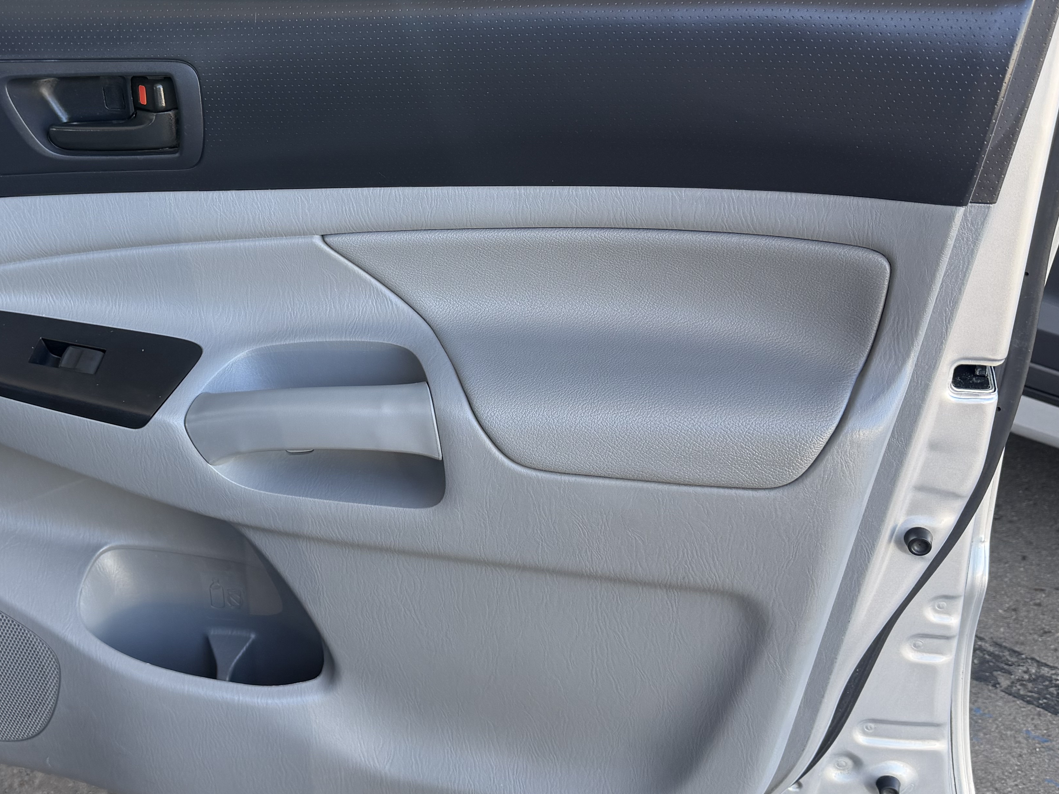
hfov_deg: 43.6
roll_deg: +2.2
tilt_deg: -26.9
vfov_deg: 34.3
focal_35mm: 42
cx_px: 290
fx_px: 1285
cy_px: 363
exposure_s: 1/121
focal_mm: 6.76
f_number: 1.78
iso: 80
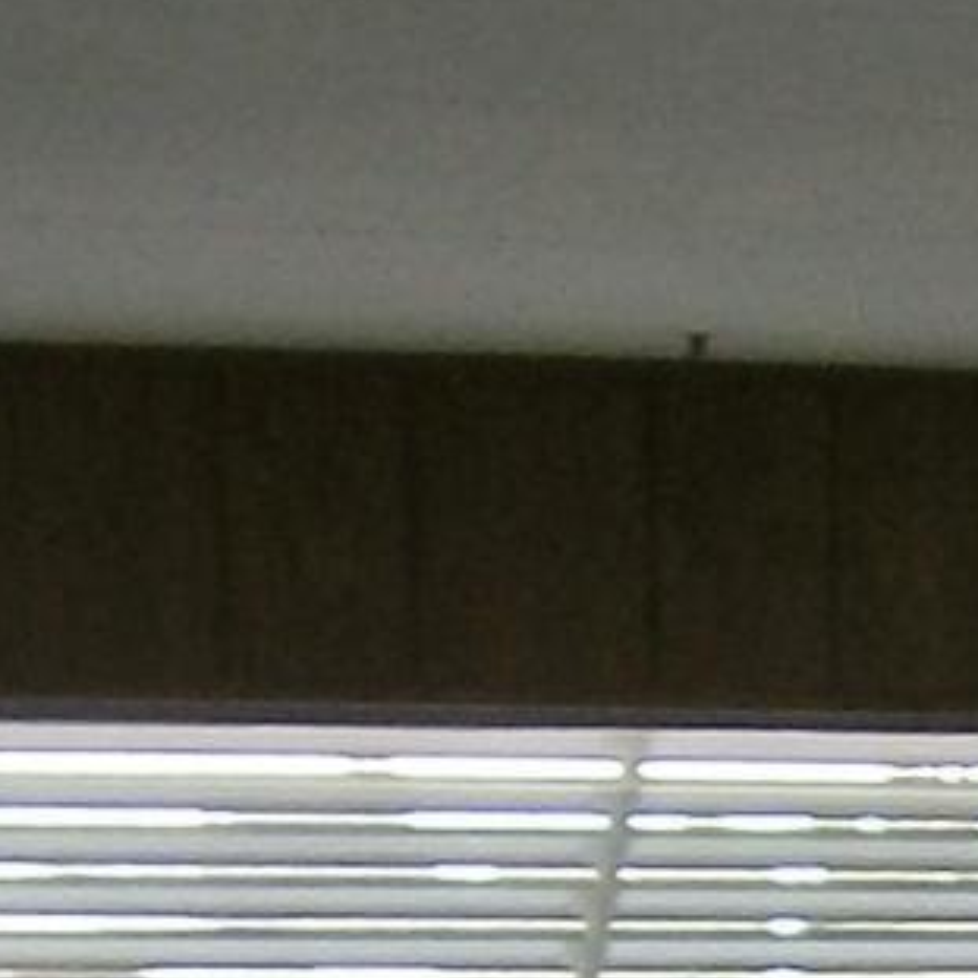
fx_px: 7096
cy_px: 2660
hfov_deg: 7.7
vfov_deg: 7.2
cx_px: 1610
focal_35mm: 222
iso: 80
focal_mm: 4.7
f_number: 2.8
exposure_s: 1/30
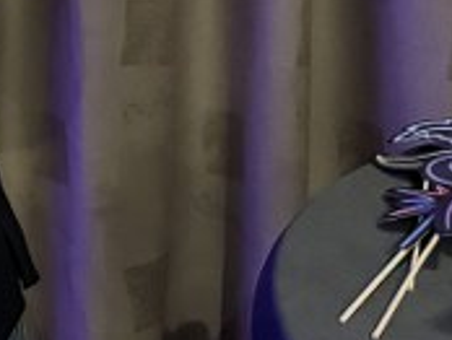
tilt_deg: -5.0
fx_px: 1844
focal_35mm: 141
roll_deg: +0.7
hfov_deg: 12.6
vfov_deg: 9.7
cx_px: -392
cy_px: -395
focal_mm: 6.86
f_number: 1.78
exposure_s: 1/25
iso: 1250
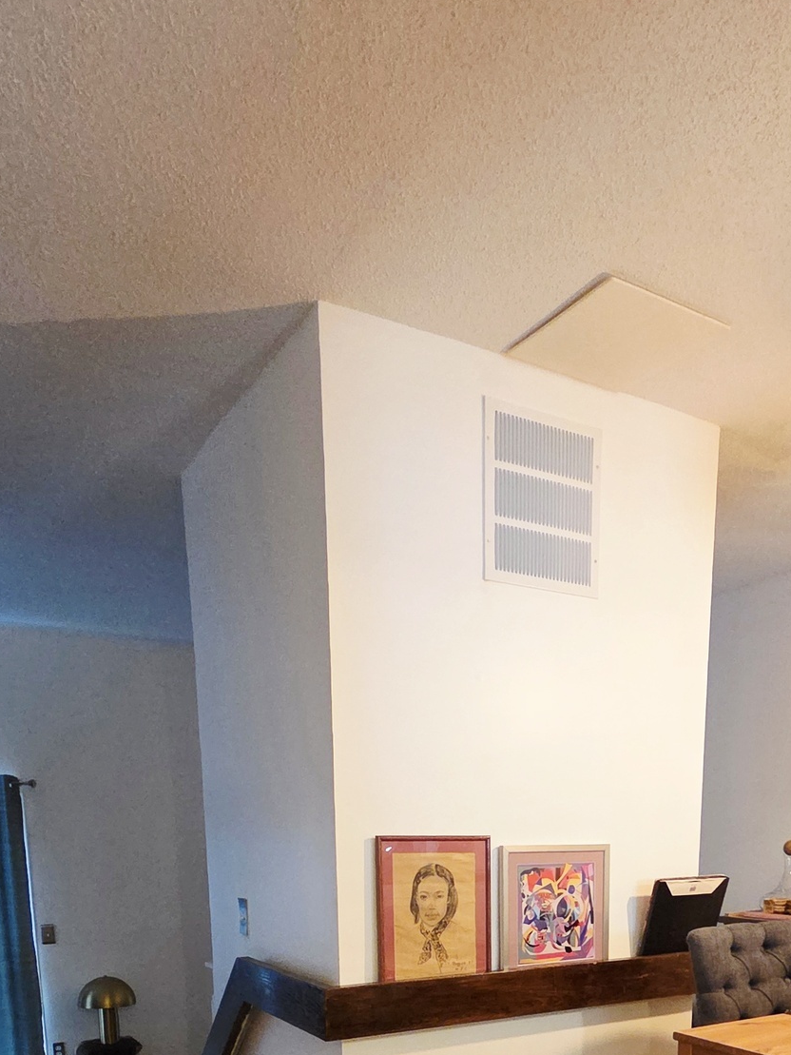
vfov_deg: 54.1
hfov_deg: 51.0
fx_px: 822
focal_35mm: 27
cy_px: 1007
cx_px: 475
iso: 1600
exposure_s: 1/60.2
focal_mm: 2.2
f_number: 2.2
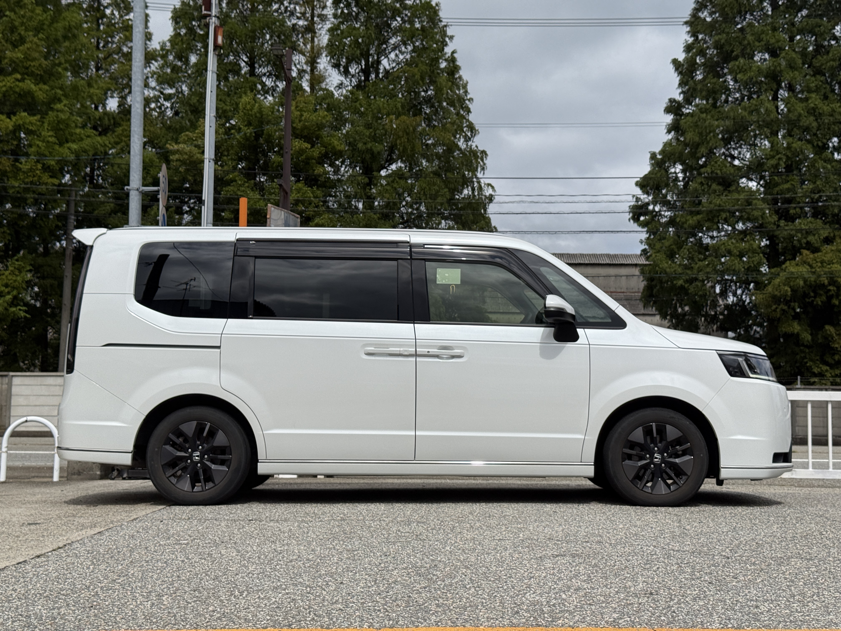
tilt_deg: +4.9
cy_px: 316
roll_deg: -0.9
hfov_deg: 39.7
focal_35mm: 48
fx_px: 1166
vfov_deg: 30.3
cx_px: 420
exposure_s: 1/8772
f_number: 1.78
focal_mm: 6.76
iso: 64
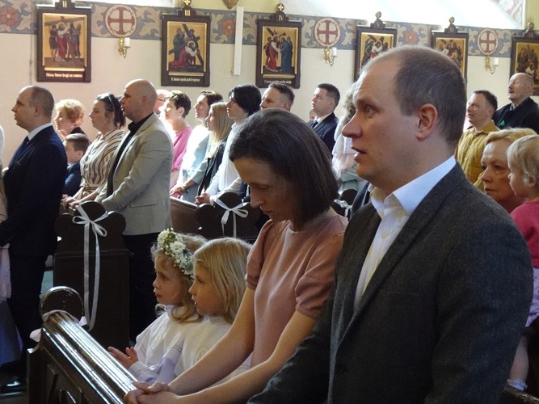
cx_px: 323
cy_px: 184
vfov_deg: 24.4
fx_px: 934
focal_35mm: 60
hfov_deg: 32.1
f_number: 4
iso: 800
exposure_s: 1/40
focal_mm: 6.64
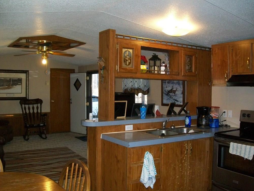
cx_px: 126
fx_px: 271
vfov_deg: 38.7
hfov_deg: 50.1
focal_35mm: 37
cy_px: 97
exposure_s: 1/60
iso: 160
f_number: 2.7
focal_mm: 6
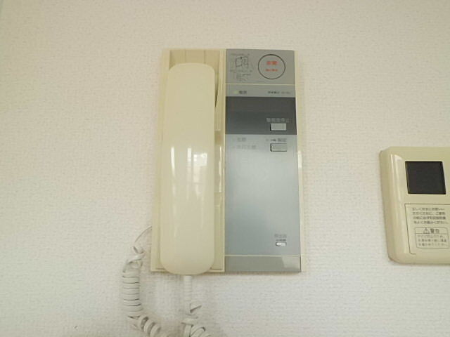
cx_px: 225
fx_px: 338
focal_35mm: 26
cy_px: 168
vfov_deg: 53.1
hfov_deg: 67.3
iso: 400
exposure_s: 1/80
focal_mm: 4.7
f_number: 2.8
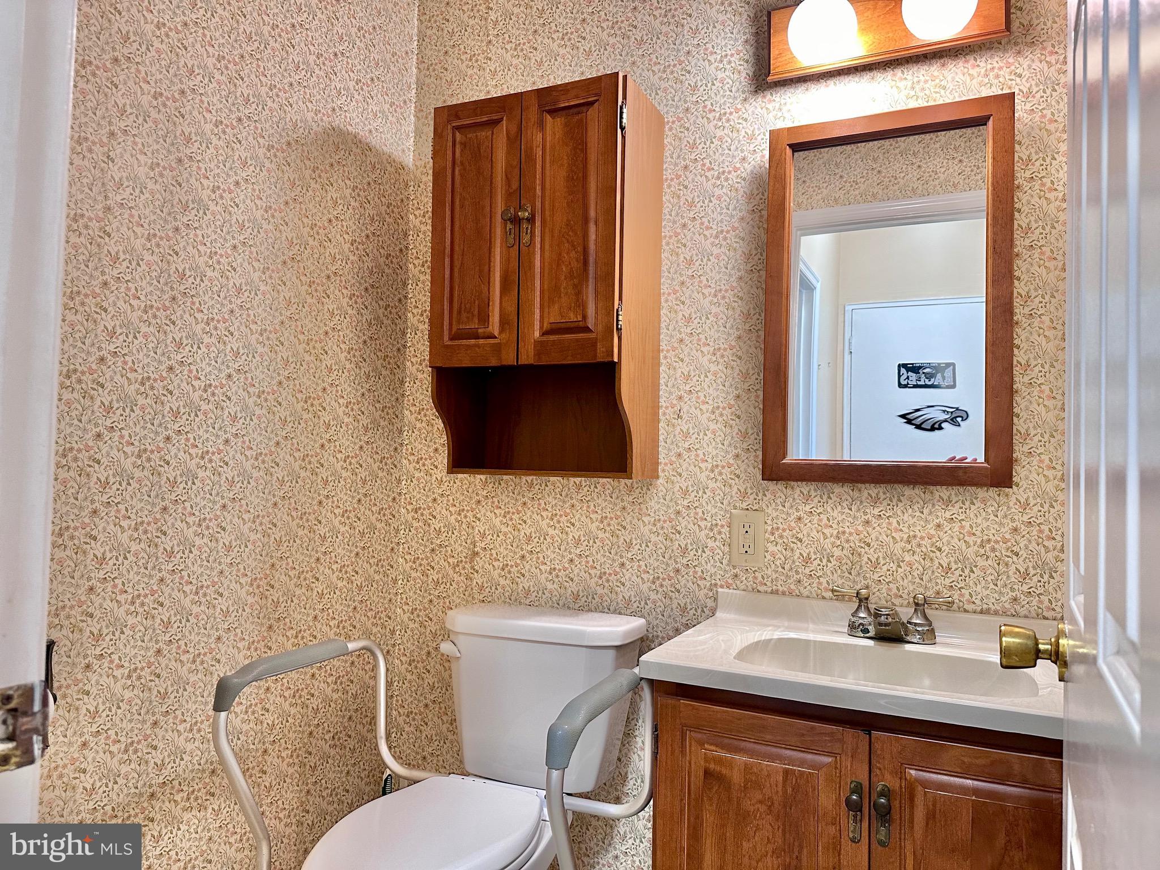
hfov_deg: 71.6
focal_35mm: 24
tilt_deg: +0.8
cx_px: 580
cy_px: 435
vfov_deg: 56.8
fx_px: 804
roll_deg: -1.4
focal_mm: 6.86
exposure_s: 1/60
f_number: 1.78
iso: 250
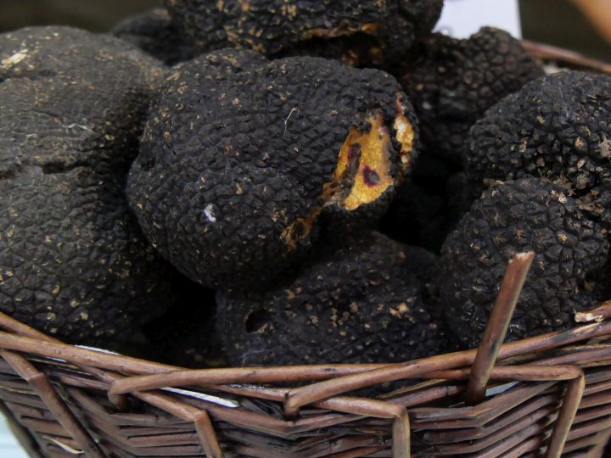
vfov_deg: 49.7
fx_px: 494
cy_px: 229
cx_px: 306
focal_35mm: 28
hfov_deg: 63.4
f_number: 3.5
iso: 2000
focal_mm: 14
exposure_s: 1/60
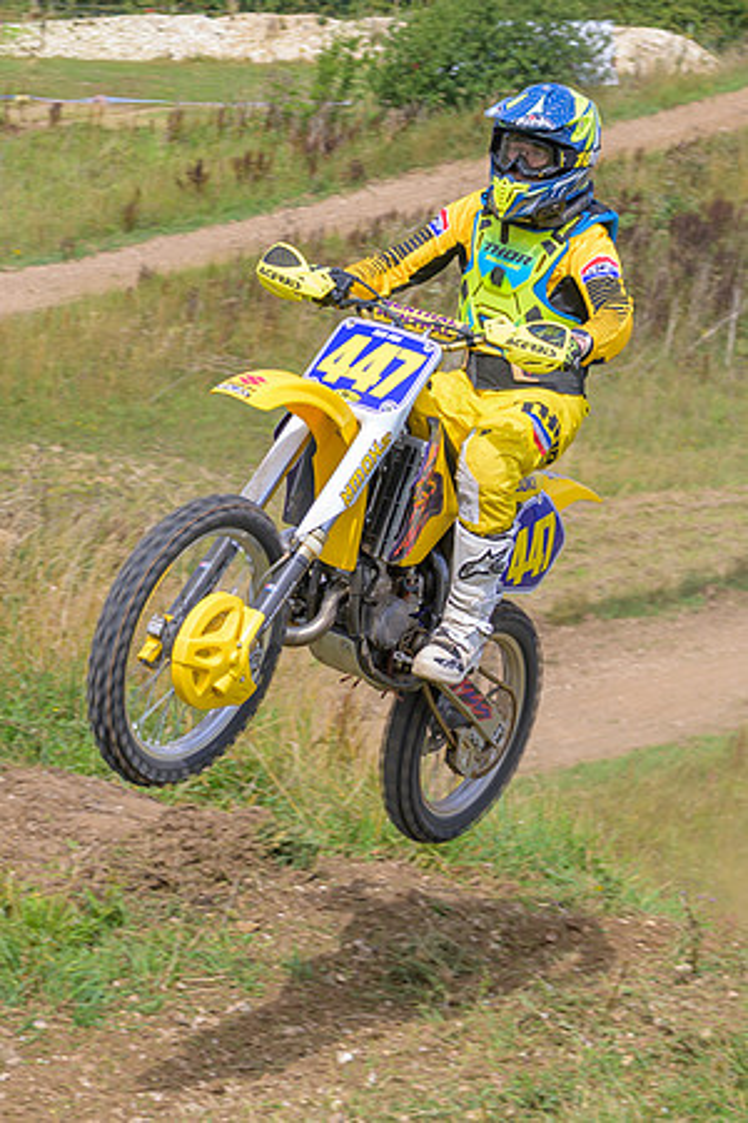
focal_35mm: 109
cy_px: 621
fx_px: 3407
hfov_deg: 12.4
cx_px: 71
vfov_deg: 18.7
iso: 50
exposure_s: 1/320
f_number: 4
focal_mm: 40
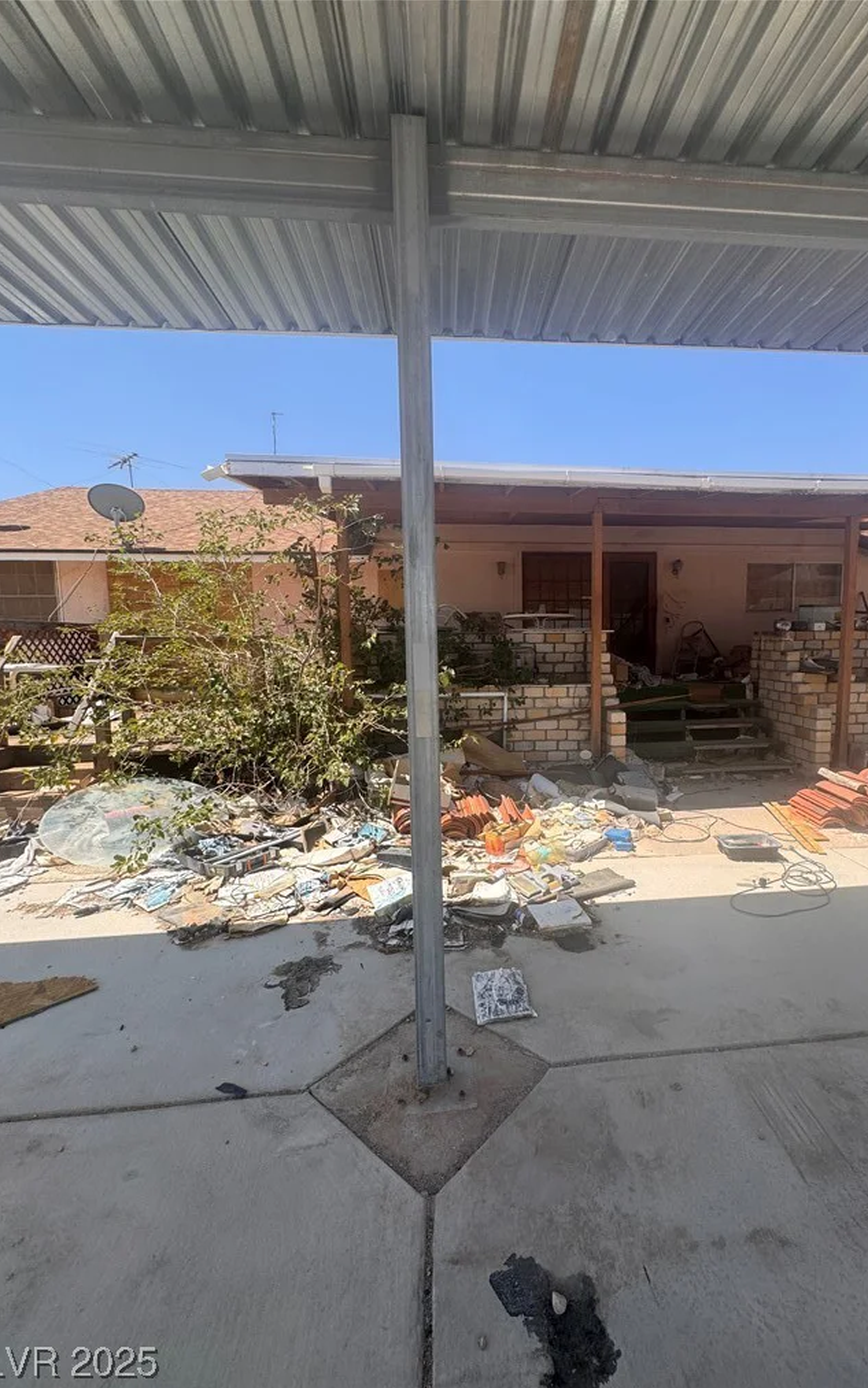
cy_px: 700
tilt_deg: -8.7
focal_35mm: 15
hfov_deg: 74.3
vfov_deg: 101.5
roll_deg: -0.8
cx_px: 499
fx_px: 568
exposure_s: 1/1063
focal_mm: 2.22
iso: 40
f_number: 2.2
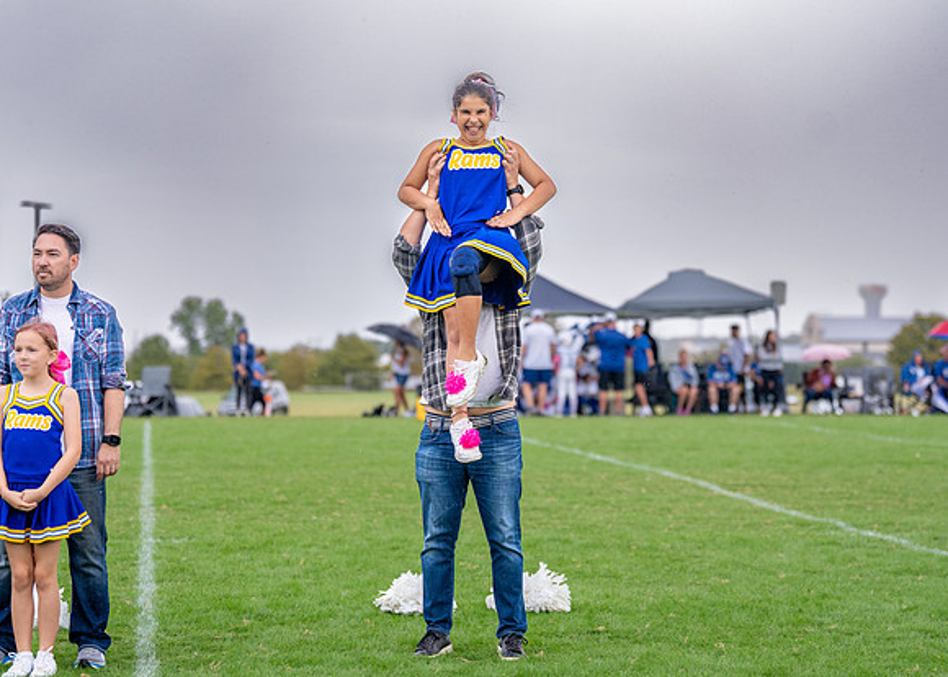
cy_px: 308
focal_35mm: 119
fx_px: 3213
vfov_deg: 12.0
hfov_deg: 16.8
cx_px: 473
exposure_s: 1/1600
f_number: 2.8
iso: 500
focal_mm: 100
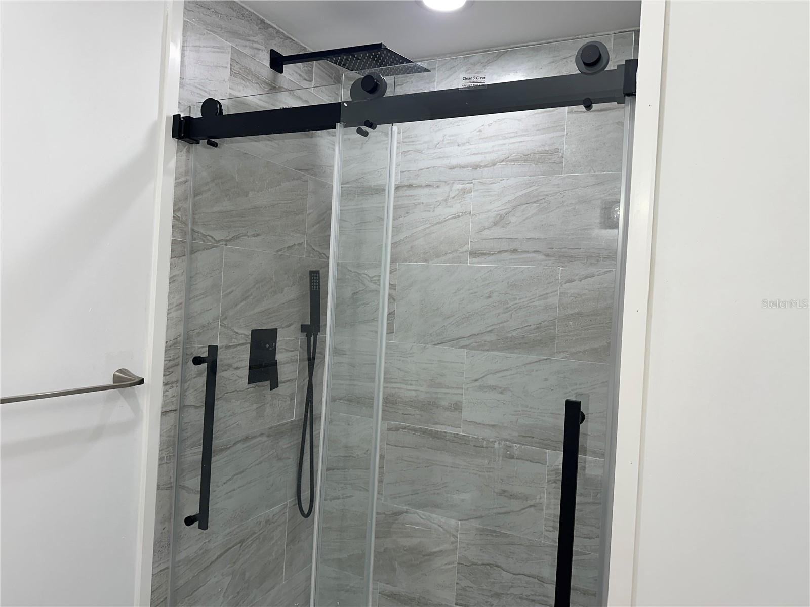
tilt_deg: -1.1
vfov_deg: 56.8
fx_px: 562
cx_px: 405
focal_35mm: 24
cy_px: 304
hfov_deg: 71.6
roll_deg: -3.4
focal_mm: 6.86
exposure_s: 1/120
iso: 80
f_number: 1.78
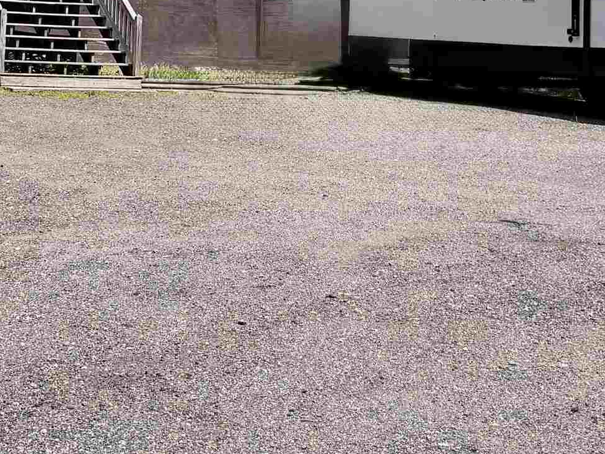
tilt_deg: +3.5
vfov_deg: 18.6
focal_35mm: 76
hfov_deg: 25.1
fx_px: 1329
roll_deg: -2.3
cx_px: 99
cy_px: -49
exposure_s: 1/2604
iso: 80
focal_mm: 6.76
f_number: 1.78
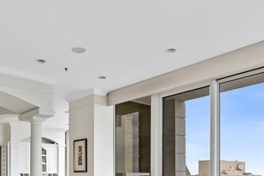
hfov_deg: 47.9
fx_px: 293
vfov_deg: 30.0
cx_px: 97
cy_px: 194
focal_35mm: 40
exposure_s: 1/4
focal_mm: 14
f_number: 10
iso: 100
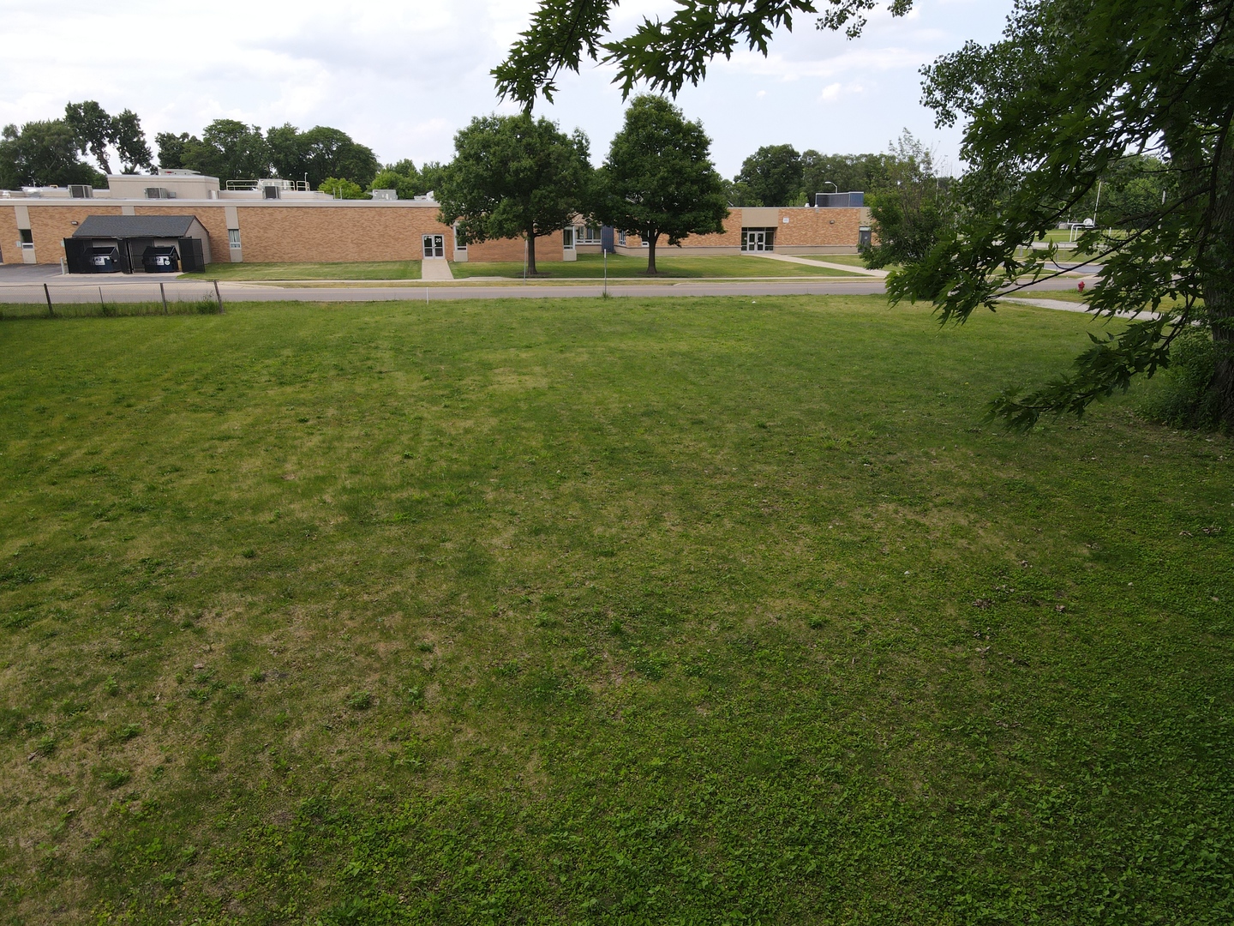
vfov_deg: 56.8
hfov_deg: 71.6
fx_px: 856
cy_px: 463
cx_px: 617
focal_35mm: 24
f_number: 2.8
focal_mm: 4.5
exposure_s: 1/320
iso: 100
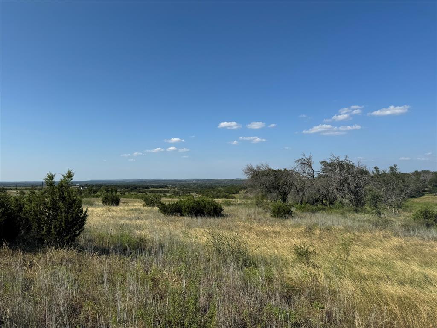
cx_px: 218
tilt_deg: +2.3
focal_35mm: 24
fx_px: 303
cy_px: 164
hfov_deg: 71.6
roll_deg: +0.5
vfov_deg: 56.8
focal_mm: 6.76
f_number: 1.78
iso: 80
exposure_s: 1/5348
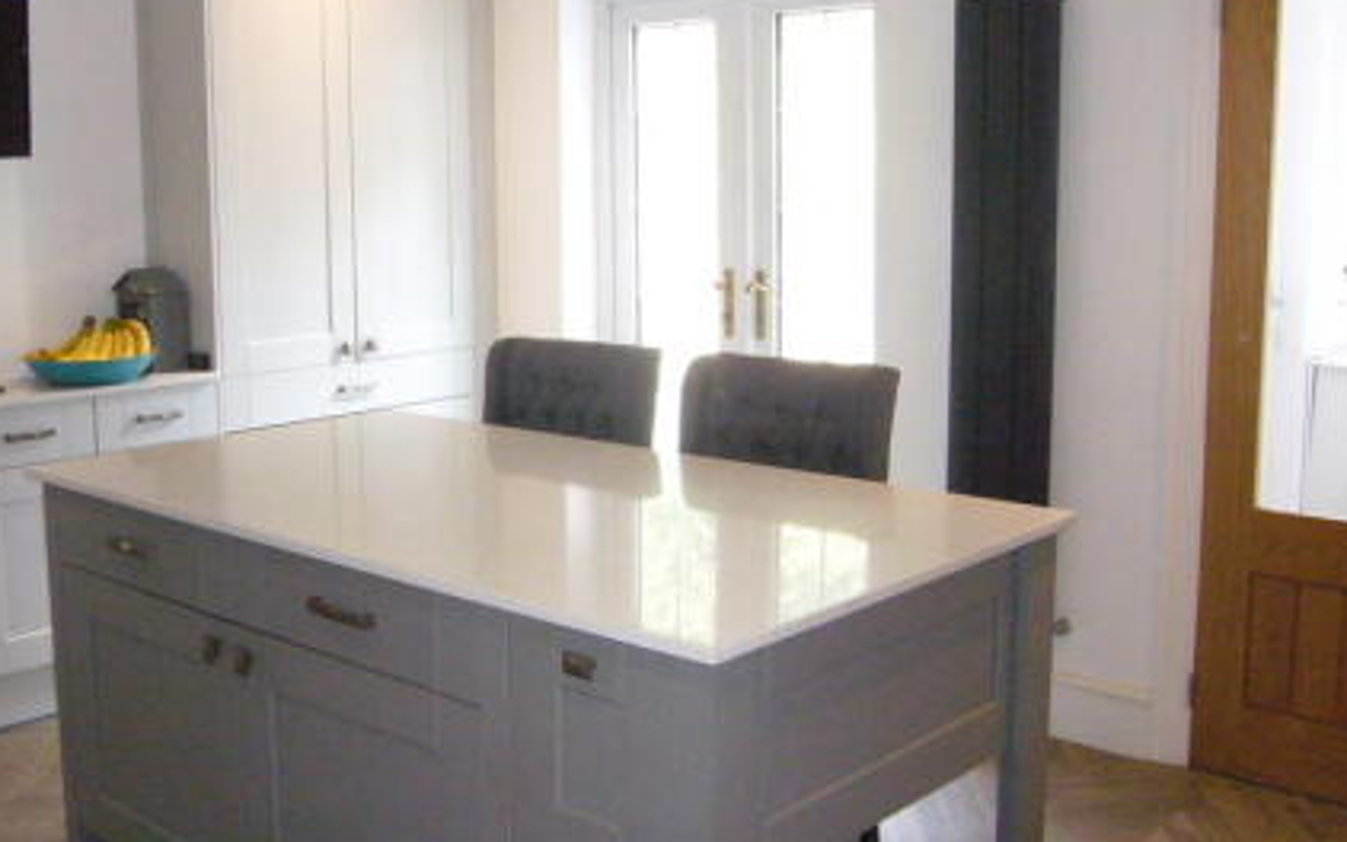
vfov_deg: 31.3
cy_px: 400
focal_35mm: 41
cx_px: 455
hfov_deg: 47.5
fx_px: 1506
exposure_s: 1/30
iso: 400
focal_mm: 4.6
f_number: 2.8
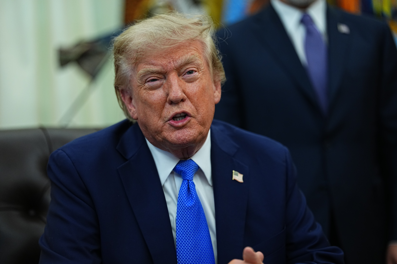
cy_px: 132
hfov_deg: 17.6
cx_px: 198
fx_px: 1279
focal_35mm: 116
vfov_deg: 11.8
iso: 1600
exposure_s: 1/320
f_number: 2
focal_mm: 116
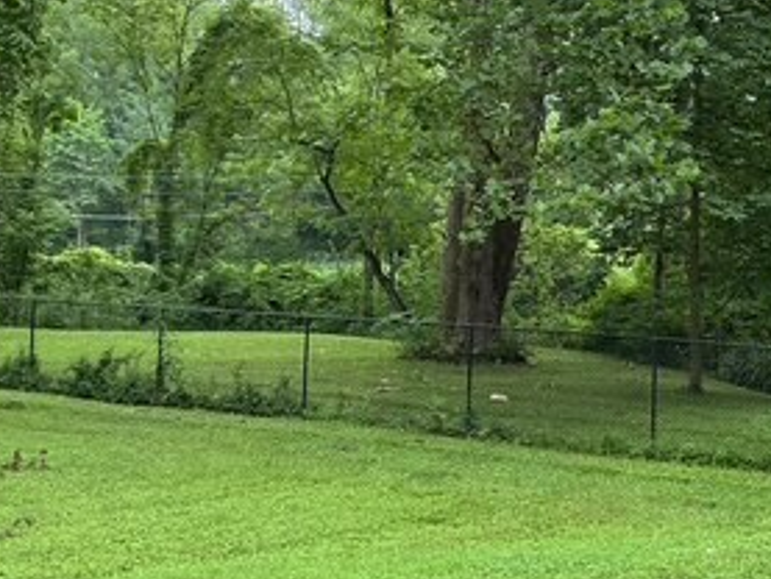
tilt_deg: +5.0
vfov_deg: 21.8
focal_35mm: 67
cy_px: 184
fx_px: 1493
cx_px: 671
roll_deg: -1.6
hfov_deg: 28.0
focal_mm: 3
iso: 32
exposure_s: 1/129
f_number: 1.8
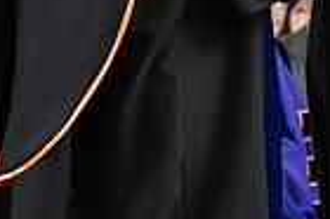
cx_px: 405
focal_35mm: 560
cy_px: -204
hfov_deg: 3.7
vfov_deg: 2.4
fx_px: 5127
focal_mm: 135
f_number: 4
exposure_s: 1/160
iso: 1600
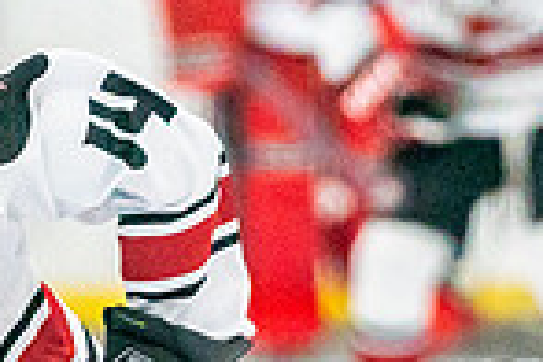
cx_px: -52
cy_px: 662
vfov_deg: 1.0
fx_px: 19924
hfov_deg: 1.6
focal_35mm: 1321
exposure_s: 1/1000
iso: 3200
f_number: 2.8
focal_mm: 200
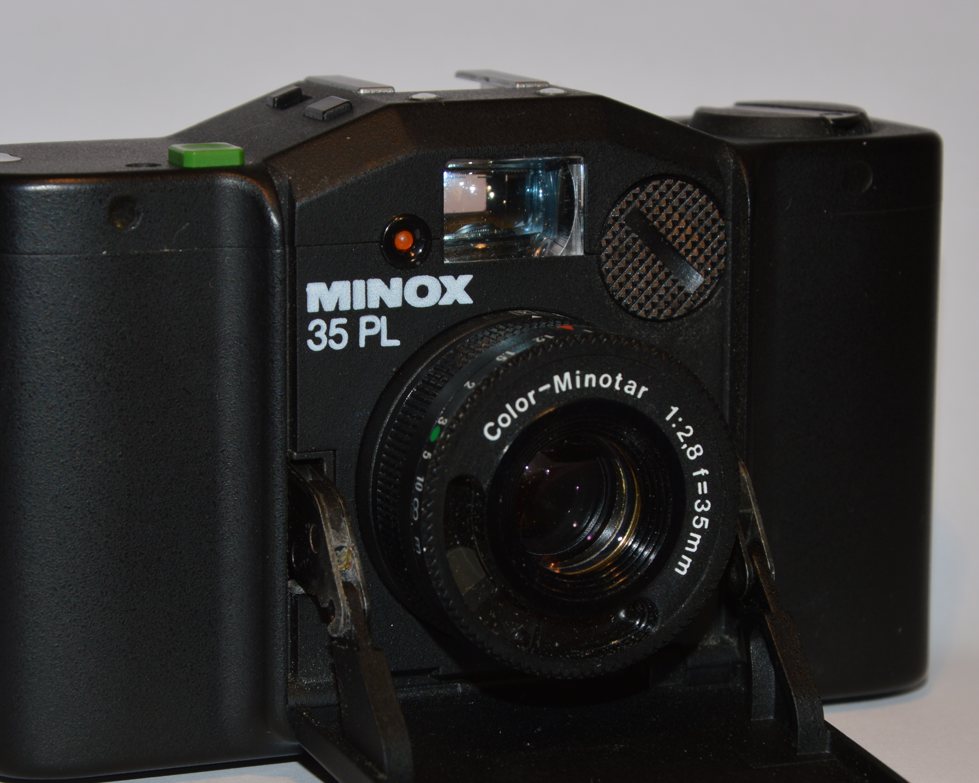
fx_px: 4288
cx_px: 428
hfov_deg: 13.0
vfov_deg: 10.4
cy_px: 517
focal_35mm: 148
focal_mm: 66
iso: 100
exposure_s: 1/60
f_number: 8
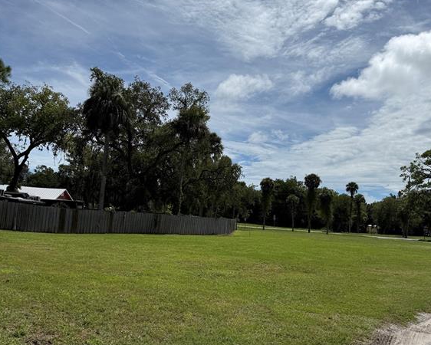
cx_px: 217
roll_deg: -5.9
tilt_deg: +4.9
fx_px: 408
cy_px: 190
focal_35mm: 32
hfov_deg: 55.6
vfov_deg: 45.8
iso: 80
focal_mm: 6.76
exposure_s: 1/11905
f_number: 1.78
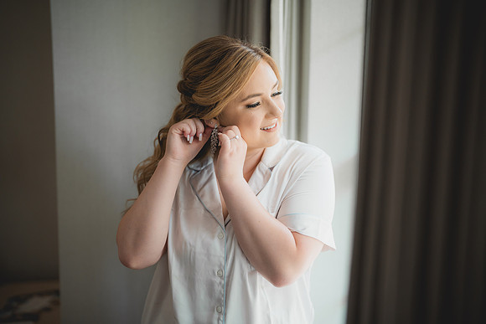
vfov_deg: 27.0
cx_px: 243
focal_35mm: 50
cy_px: 162
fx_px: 675
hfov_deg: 39.6
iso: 400
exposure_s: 1/800
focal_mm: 50
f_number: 1.2
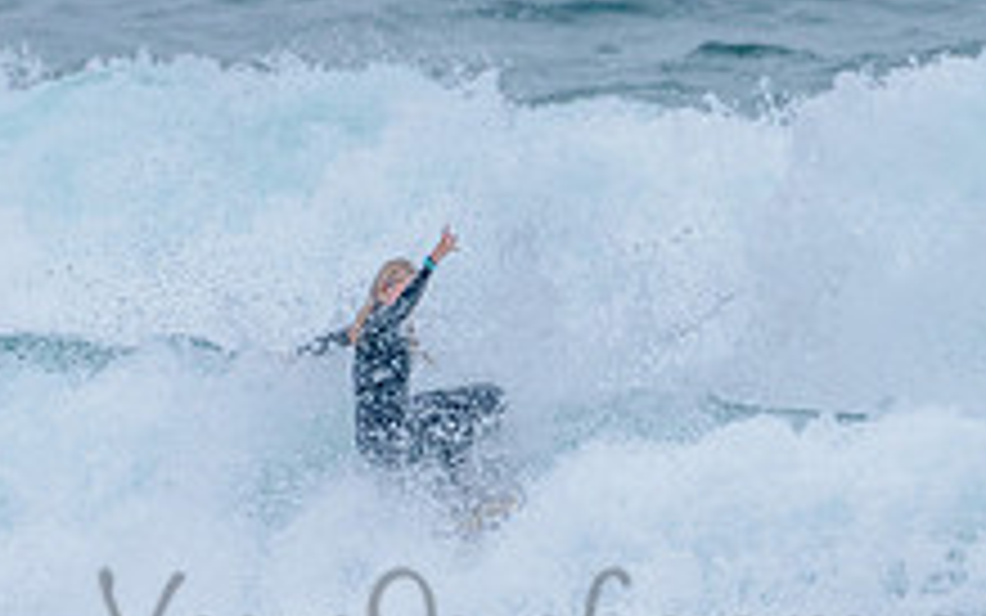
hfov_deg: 1.3
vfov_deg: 0.8
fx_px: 44377
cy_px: 406
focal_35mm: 1651
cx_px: 566
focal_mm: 500
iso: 1250
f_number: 5.6
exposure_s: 1/2000
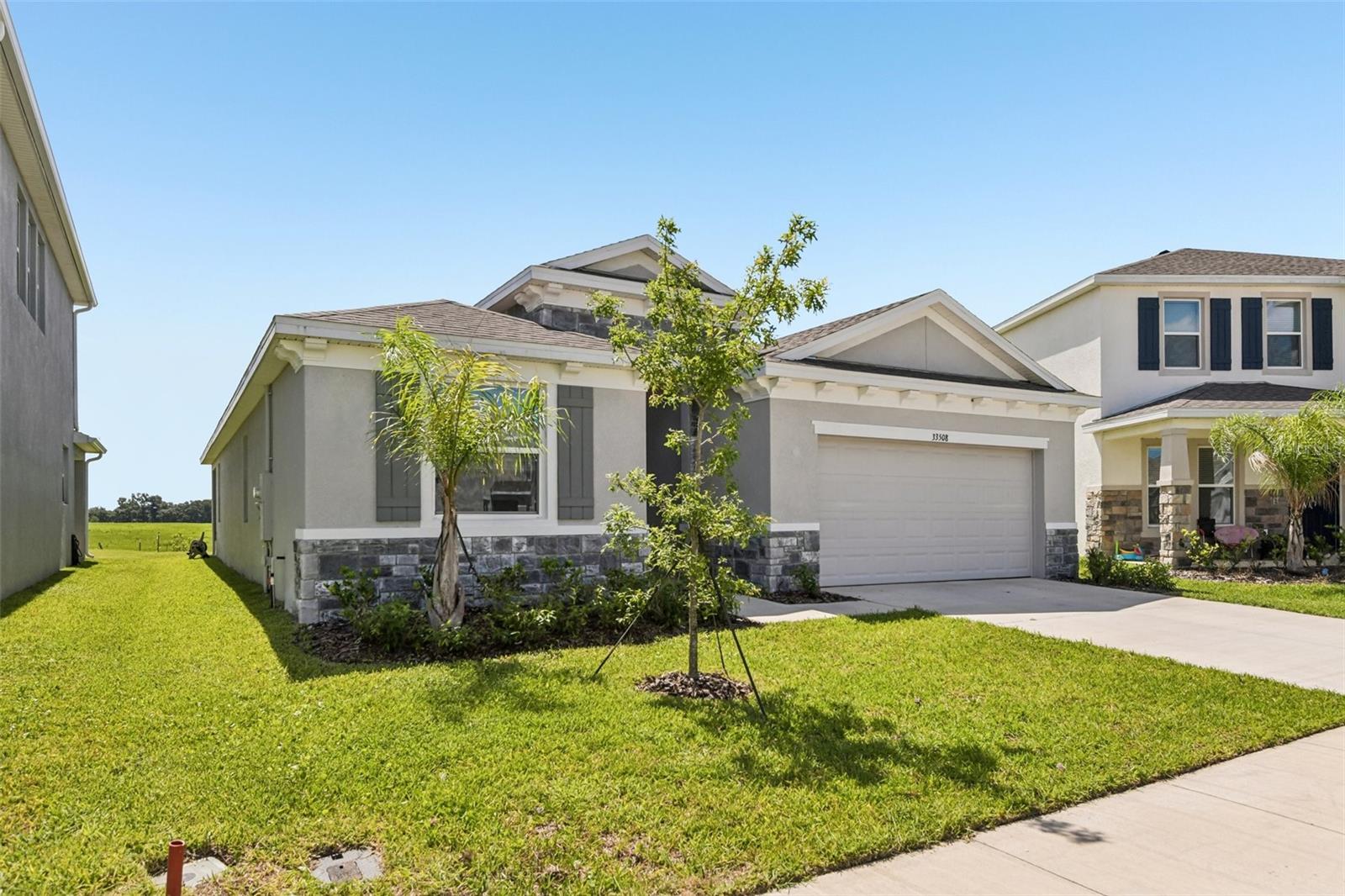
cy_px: 448
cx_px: 672
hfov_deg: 78.6
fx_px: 822
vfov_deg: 57.2
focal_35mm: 22
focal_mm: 22
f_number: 8
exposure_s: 1/2000
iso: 400
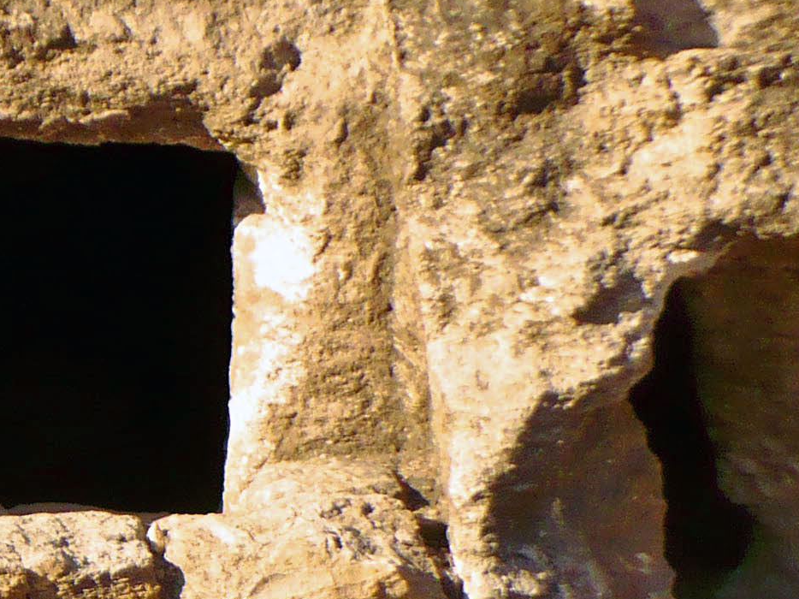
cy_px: 324
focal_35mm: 227
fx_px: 5238
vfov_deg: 6.5
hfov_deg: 8.6
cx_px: -248
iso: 100
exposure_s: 1/640
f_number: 3.2
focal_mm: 11.4
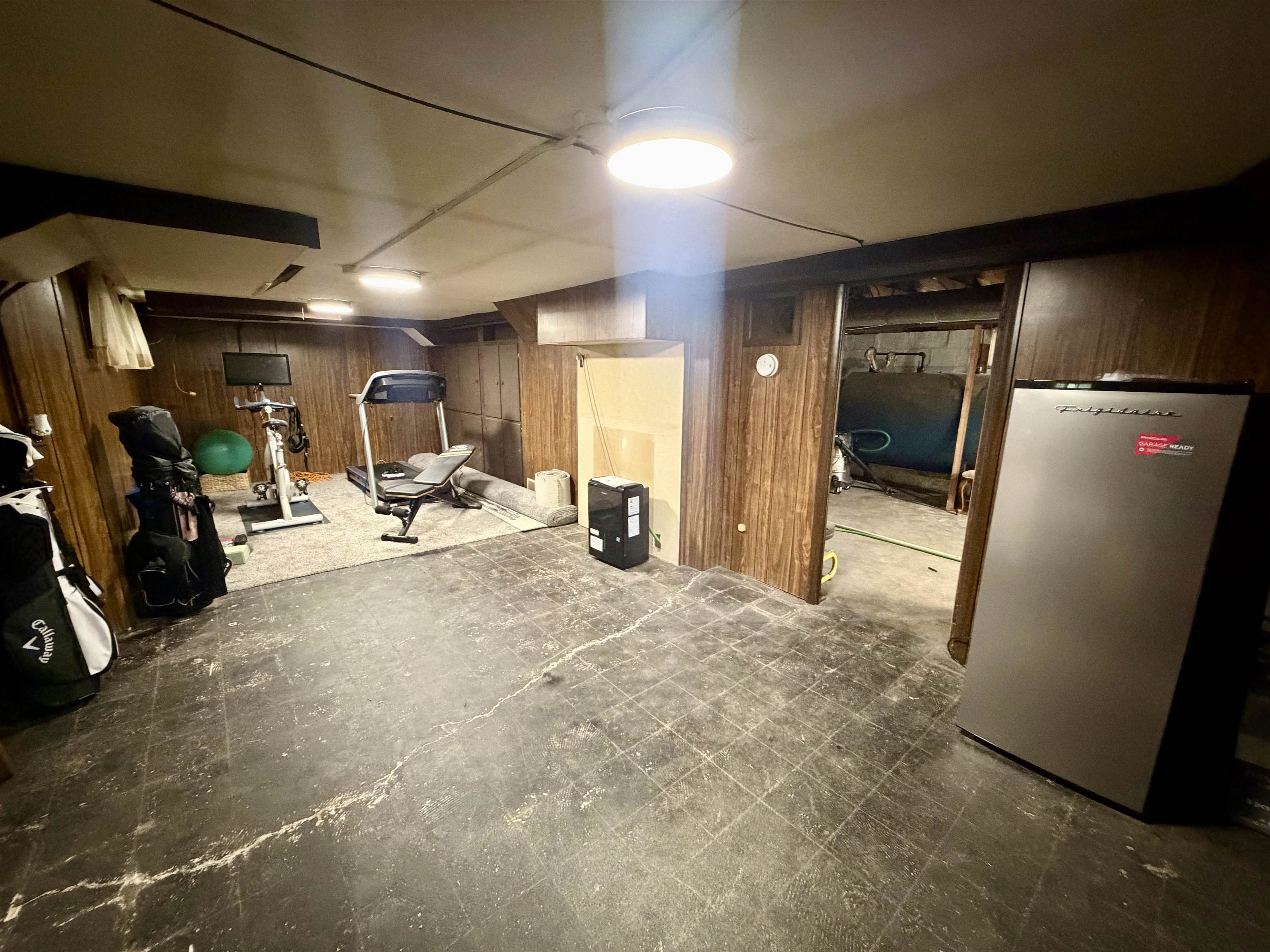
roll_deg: -0.5
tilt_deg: -12.0
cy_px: 476
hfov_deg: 102.1
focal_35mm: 14
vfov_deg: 85.7
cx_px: 635
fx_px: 514
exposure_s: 1/40
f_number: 2.2
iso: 1000
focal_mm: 2.22
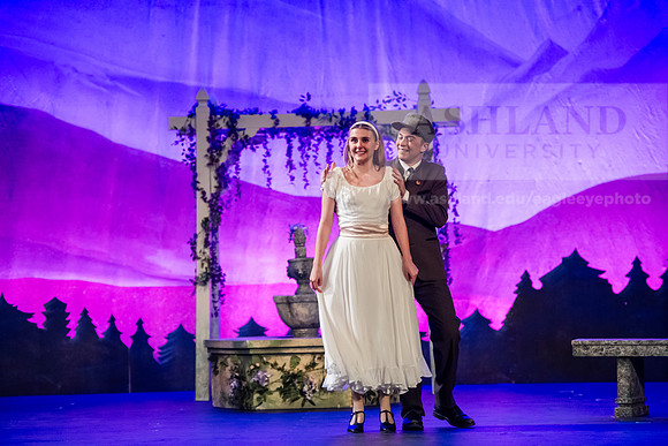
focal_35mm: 130
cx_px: 334
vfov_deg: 10.6
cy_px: 223
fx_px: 2413
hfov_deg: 15.8
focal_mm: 130
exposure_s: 1/200
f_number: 2.8
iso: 4000
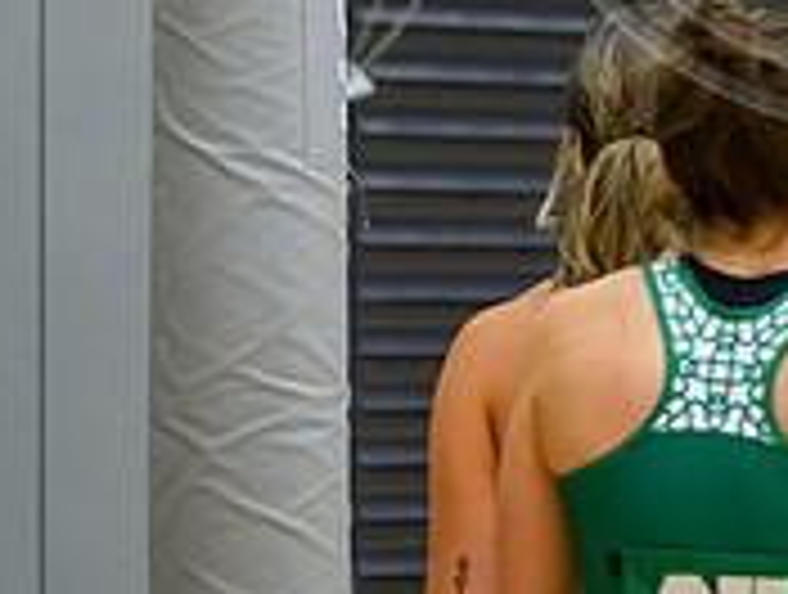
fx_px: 13139
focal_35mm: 576
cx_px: 1156
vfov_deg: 2.6
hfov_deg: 3.4
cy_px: -319
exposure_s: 1/1000
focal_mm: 145
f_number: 2.8
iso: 4000
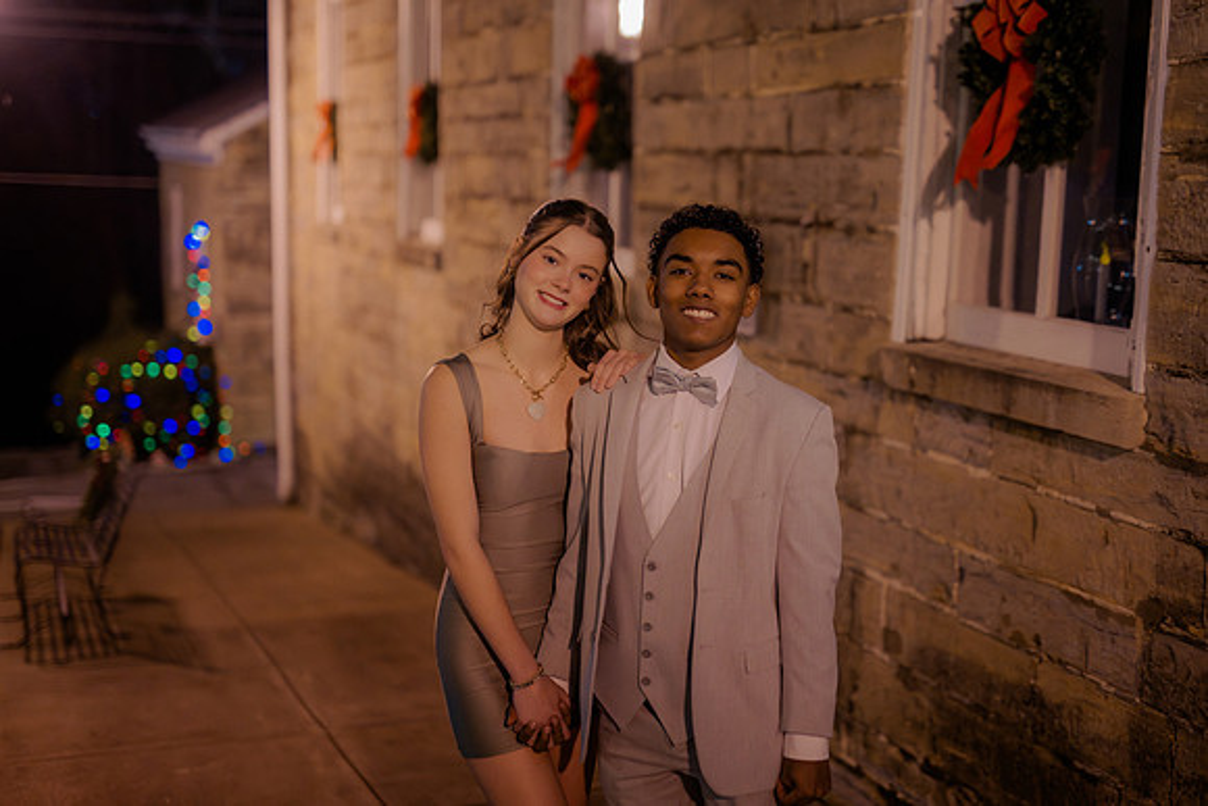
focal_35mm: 50
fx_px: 1678
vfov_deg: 27.0
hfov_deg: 39.6
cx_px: 604
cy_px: 403
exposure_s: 1/200
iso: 2500
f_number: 1.4
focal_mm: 50
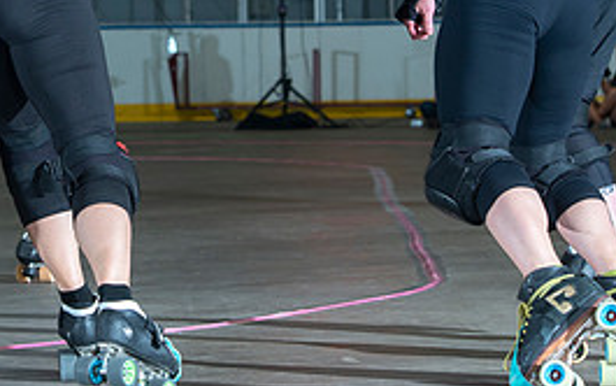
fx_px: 3746
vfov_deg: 5.9
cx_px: 112
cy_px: -36
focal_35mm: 223
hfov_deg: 9.4
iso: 800
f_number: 7.1
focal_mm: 100
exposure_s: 1/160
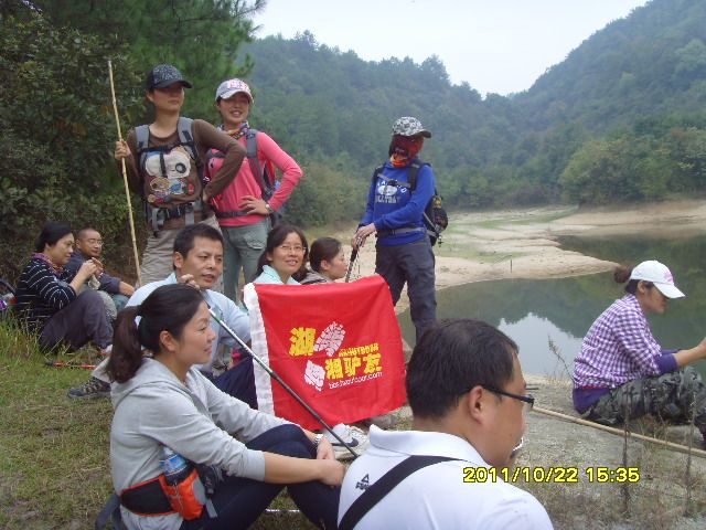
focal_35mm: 39
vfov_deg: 36.8
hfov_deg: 47.9
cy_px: 265
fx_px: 795
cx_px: 353
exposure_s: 1/180
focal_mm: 6.6
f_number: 3.5
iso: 80
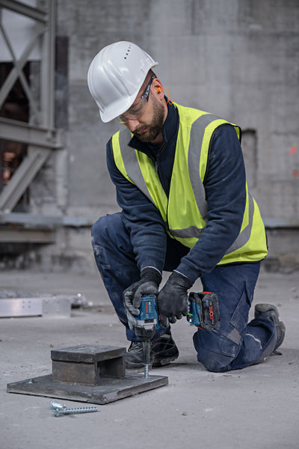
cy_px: 224
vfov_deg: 34.5
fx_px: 723
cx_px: 150
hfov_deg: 23.4
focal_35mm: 58
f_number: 3.5
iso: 500
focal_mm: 58
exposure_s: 1/160
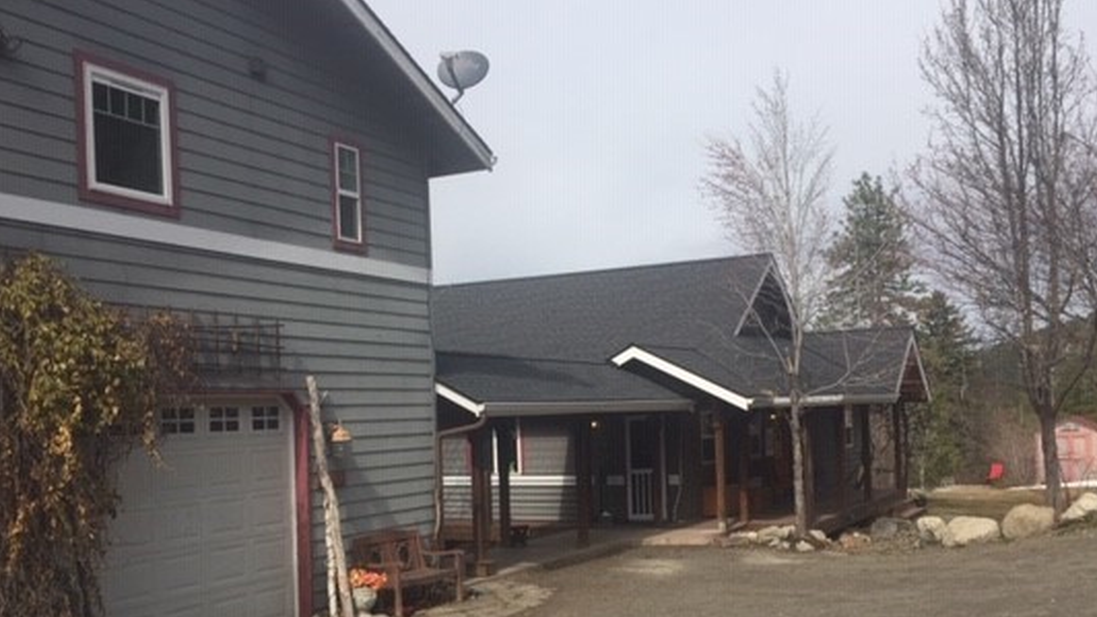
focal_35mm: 38
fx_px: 1105
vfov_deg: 30.9
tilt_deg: +0.0
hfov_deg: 52.8
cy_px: 423
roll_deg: +2.0
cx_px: 557
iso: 32
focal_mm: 4.15
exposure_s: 1/2825
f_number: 2.2
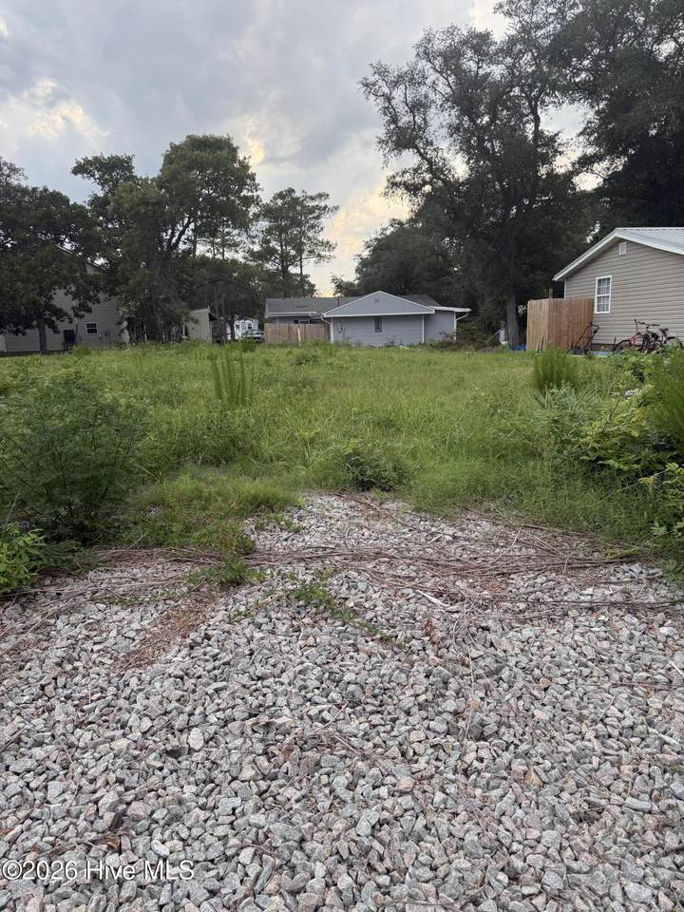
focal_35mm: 24
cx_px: 342
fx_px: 632
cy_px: 456
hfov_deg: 56.8
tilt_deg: -11.1
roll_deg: +1.9
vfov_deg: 71.6
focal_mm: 6.76
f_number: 1.78
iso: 100
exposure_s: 1/370
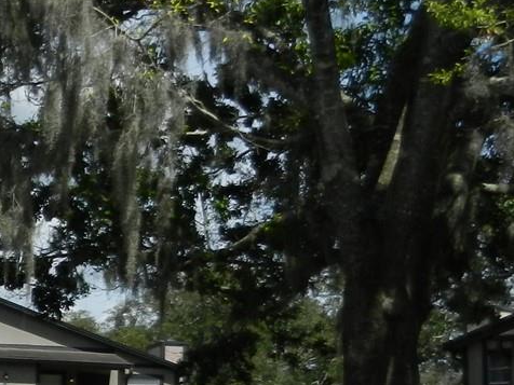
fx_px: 1247
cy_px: 331
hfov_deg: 20.6
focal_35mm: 84
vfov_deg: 17.4
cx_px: -209
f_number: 7
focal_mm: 4.5
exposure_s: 1/640
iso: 160
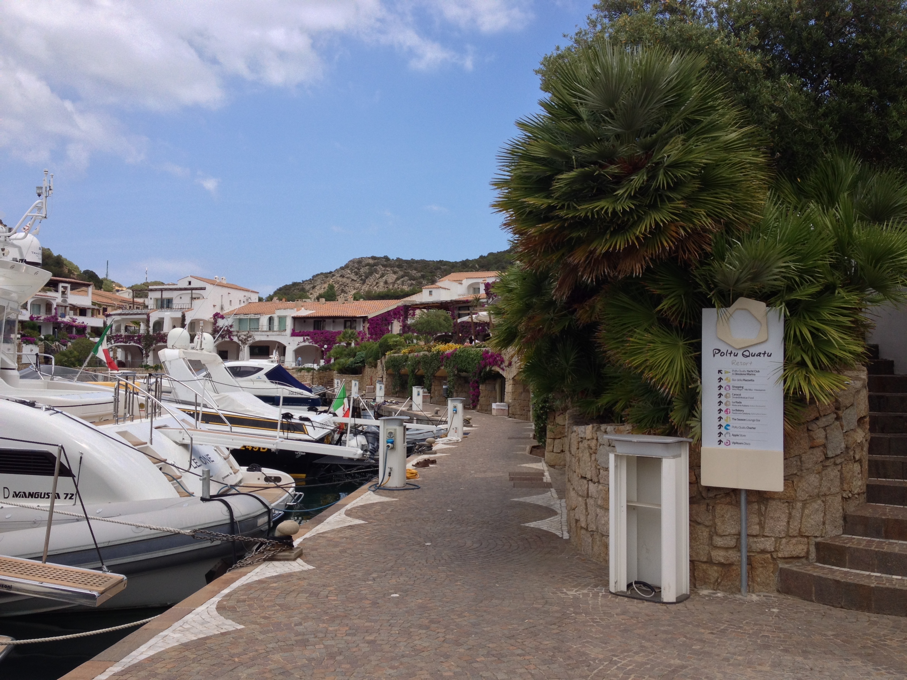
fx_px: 917
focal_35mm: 35
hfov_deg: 52.6
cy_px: 340
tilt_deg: -0.3
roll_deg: -0.5
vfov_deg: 40.7
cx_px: 454
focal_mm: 4.28
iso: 50
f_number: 2.4
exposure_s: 1/1126
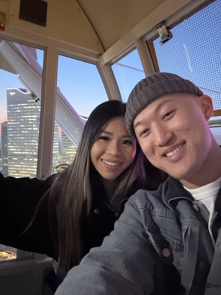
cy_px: 148
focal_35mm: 23
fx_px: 196
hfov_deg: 58.9
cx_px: 110
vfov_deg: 73.9
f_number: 1.9
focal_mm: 2.69
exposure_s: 1/17
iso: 2000
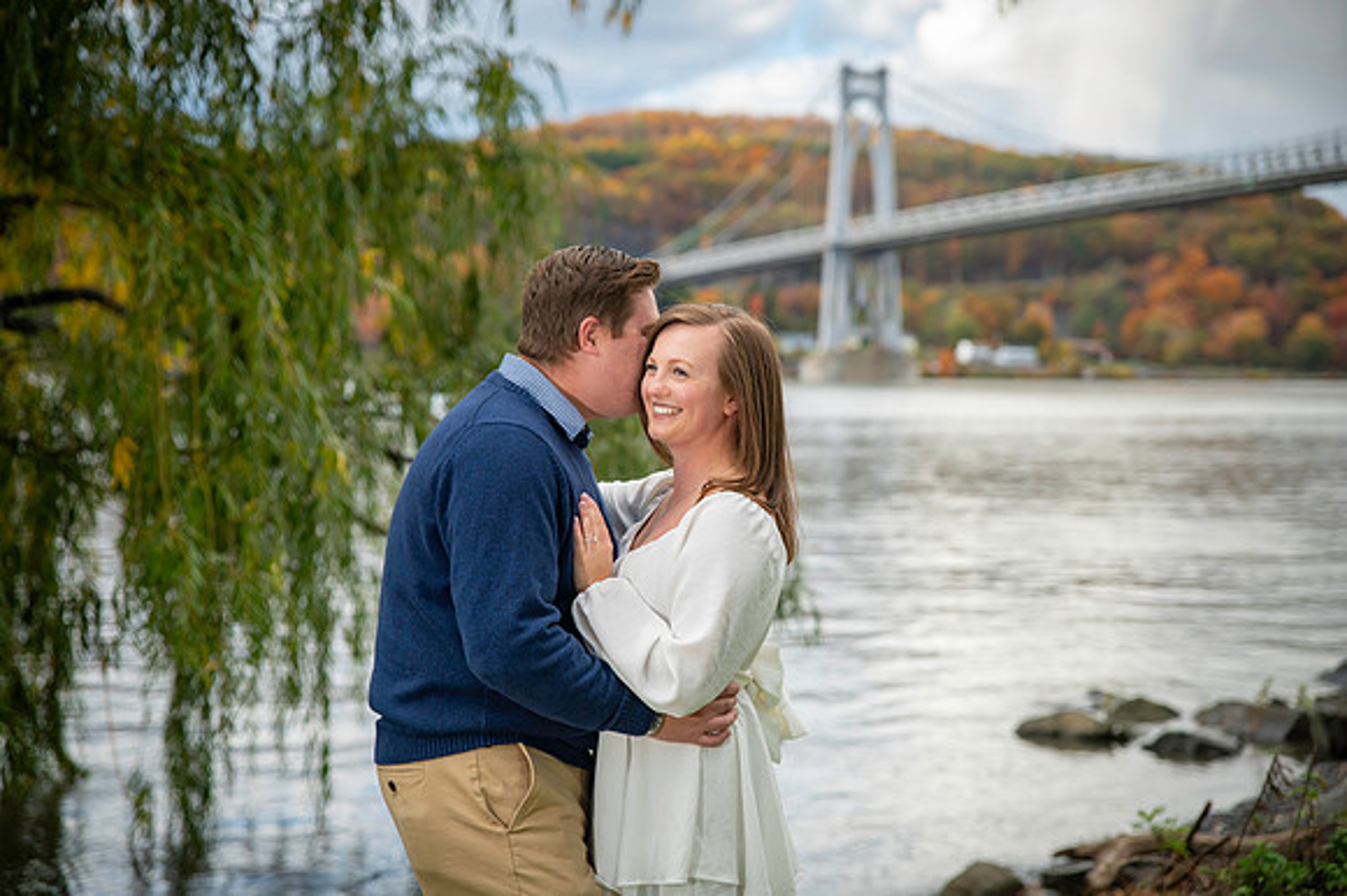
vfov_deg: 20.4
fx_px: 2487
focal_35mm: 66
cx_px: 674
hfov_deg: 30.3
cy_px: 448
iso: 640
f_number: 2.8
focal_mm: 65
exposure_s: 1/3200
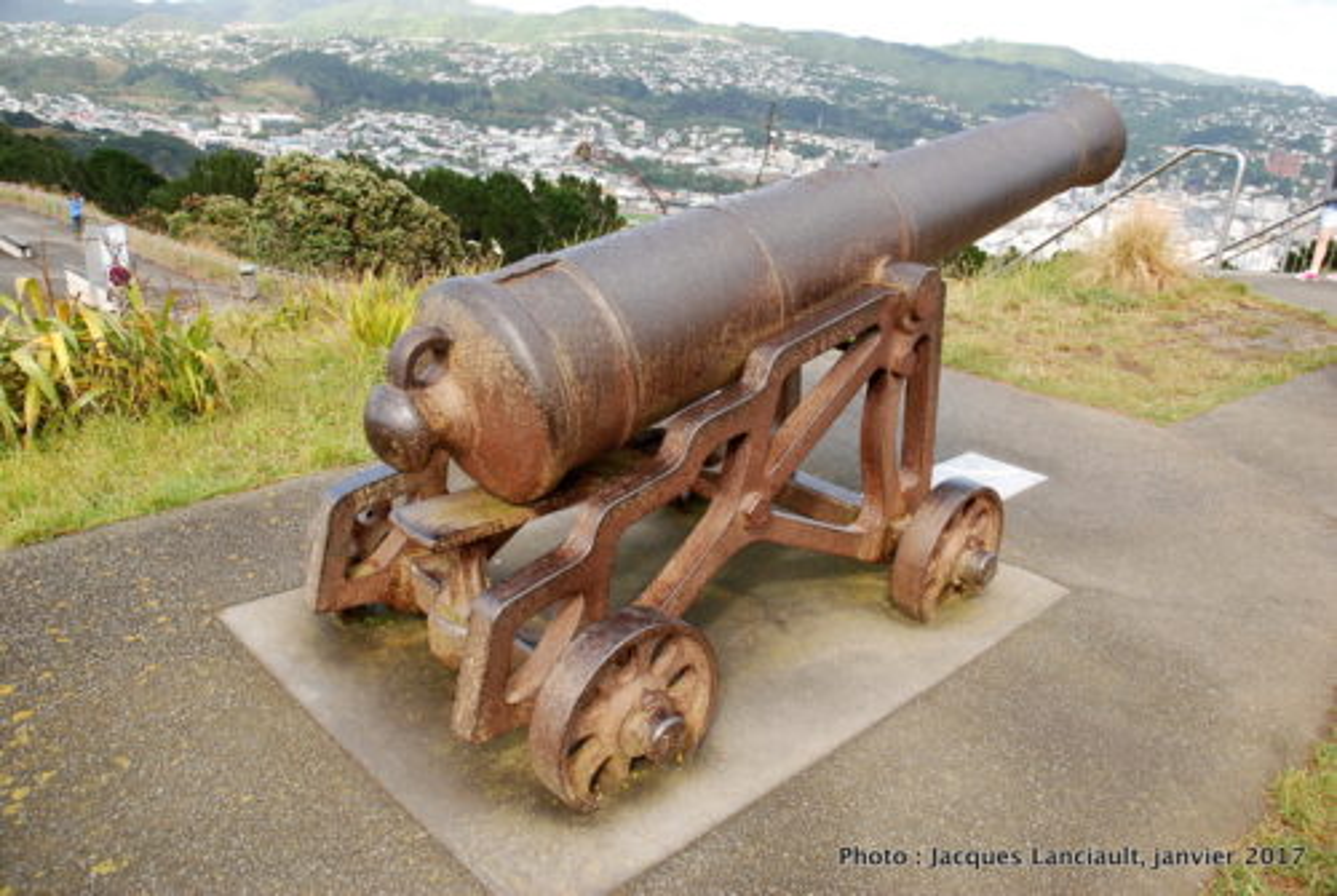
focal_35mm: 27
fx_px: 1004
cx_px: 668
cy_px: 448
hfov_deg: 67.3
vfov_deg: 48.1
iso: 200
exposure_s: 1/200
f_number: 7.1
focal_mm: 18
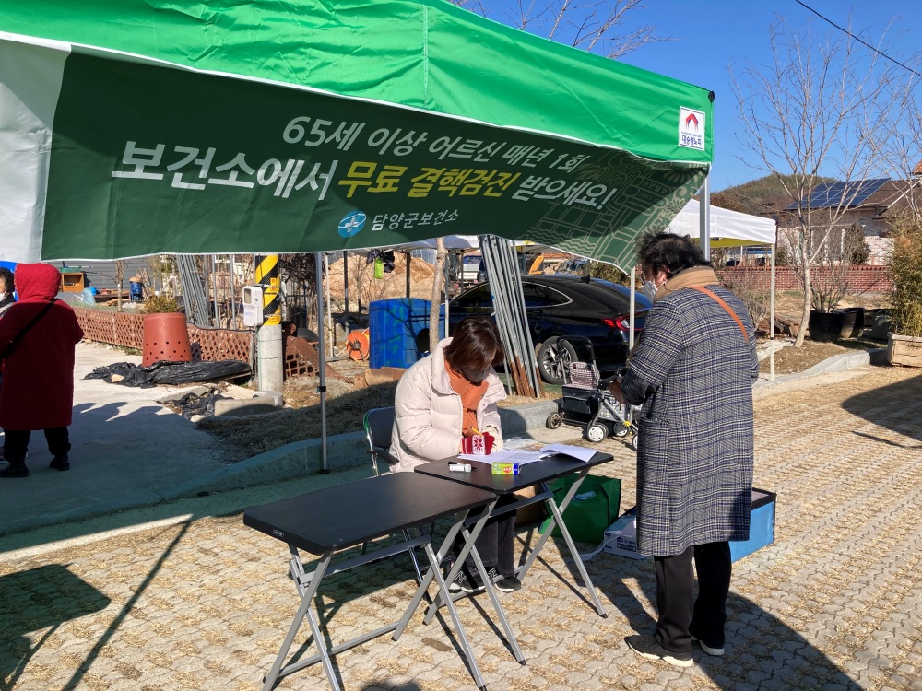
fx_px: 746
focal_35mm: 28
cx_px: 461
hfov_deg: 63.4
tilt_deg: -5.2
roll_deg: +0.3
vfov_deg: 49.7
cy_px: 346
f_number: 1.8
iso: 20
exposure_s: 1/1656
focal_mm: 3.99
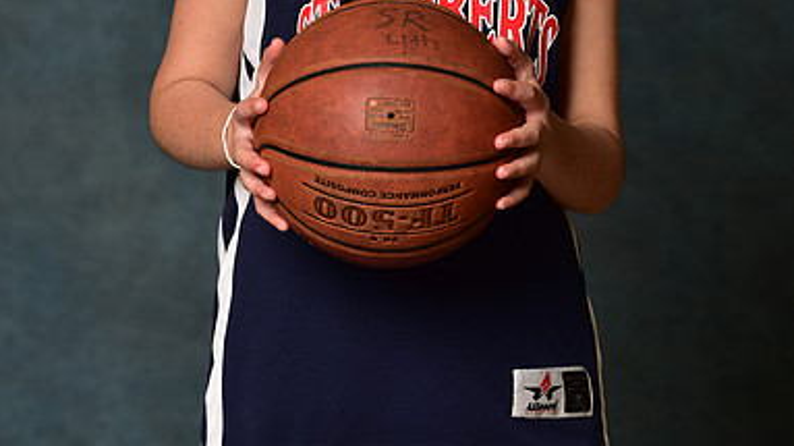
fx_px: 5345
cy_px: -97
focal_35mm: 254
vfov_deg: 4.8
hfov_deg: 8.5
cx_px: 397
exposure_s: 1/200
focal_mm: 160
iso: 200
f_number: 4.5
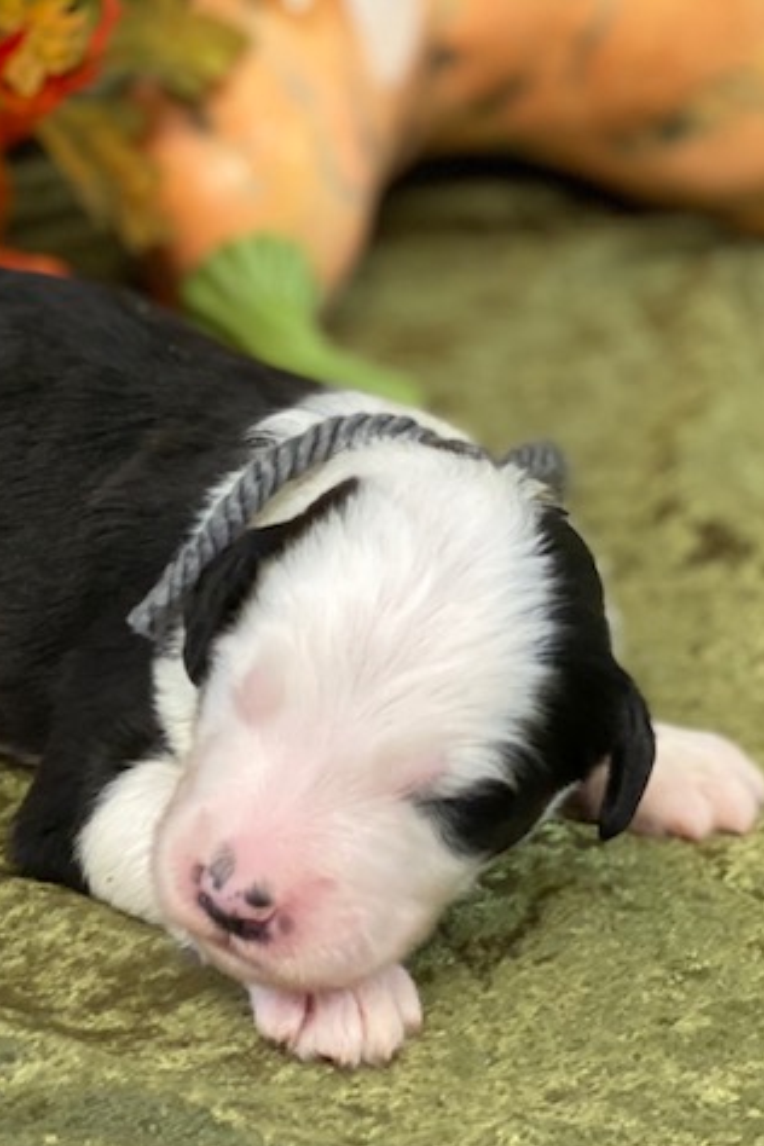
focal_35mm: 73
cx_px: 160
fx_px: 2324
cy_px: 577
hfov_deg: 18.5
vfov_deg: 27.7
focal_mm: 6
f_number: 2
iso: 160
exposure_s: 1/60
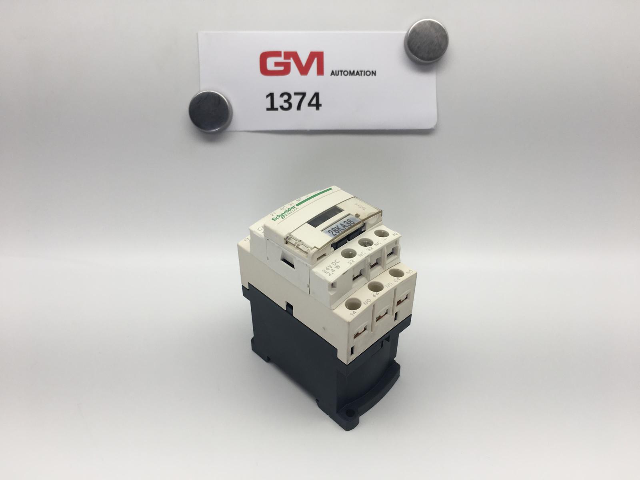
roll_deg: -2.0
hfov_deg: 61.7
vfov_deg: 48.2
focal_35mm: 29
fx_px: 536
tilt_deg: -35.1
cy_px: 240
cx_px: 320
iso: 25
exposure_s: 1/284
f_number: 2.2
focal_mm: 4.15
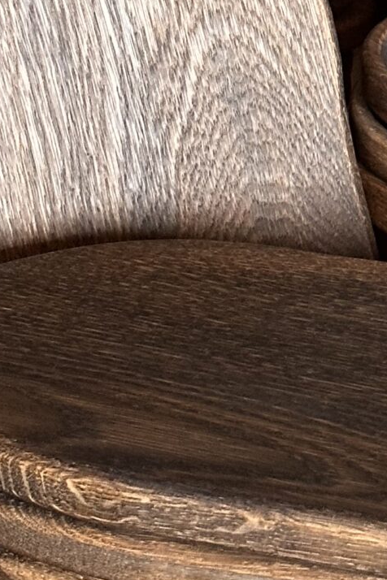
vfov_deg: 11.2
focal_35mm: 179
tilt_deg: -24.0
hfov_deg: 7.6
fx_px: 2886
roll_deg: -0.8
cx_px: 406
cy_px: -150
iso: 320
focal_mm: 6.86
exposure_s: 1/40
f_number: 1.78
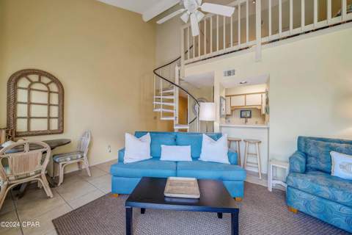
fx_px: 117
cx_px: 176
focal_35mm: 12
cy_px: 118
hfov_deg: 112.6
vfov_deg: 90.0
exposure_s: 1/13
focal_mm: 12
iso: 100
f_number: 5.6
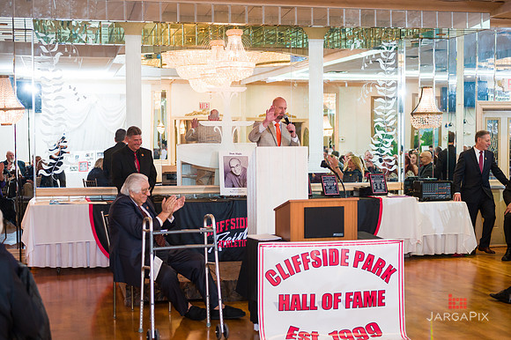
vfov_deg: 23.2
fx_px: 830
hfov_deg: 34.2
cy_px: 170
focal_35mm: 58
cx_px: 256
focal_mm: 56
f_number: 3.2
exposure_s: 1/200
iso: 1250
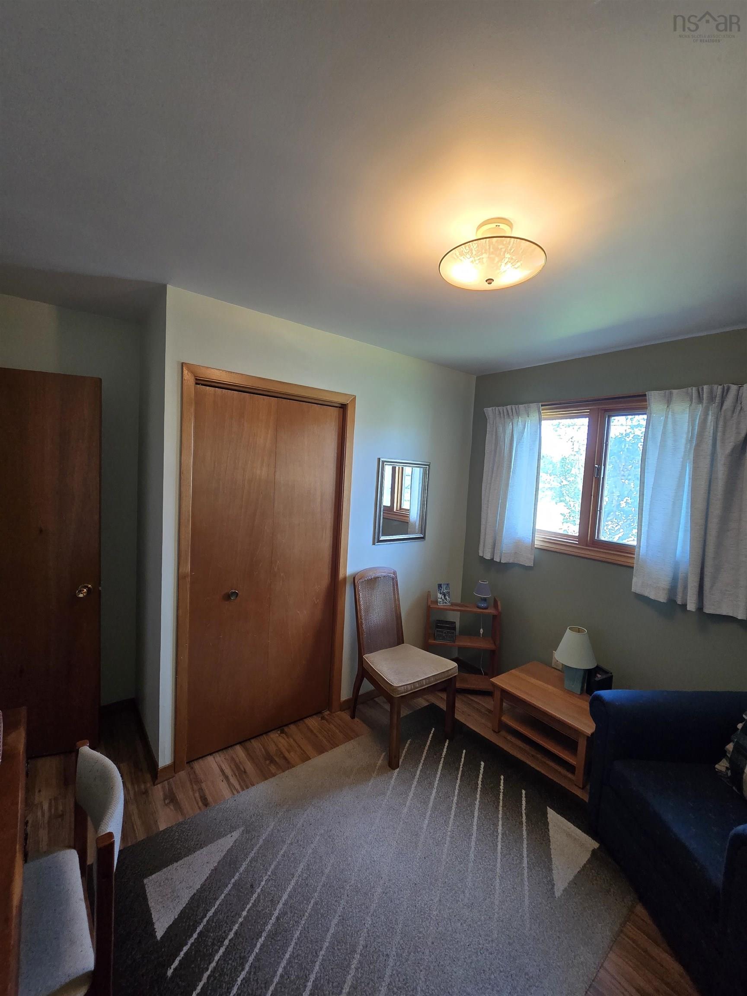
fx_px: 374
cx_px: 374
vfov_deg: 106.2
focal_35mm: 13
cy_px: 498
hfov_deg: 89.9
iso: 200
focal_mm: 2.2
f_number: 2.2
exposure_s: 1/60
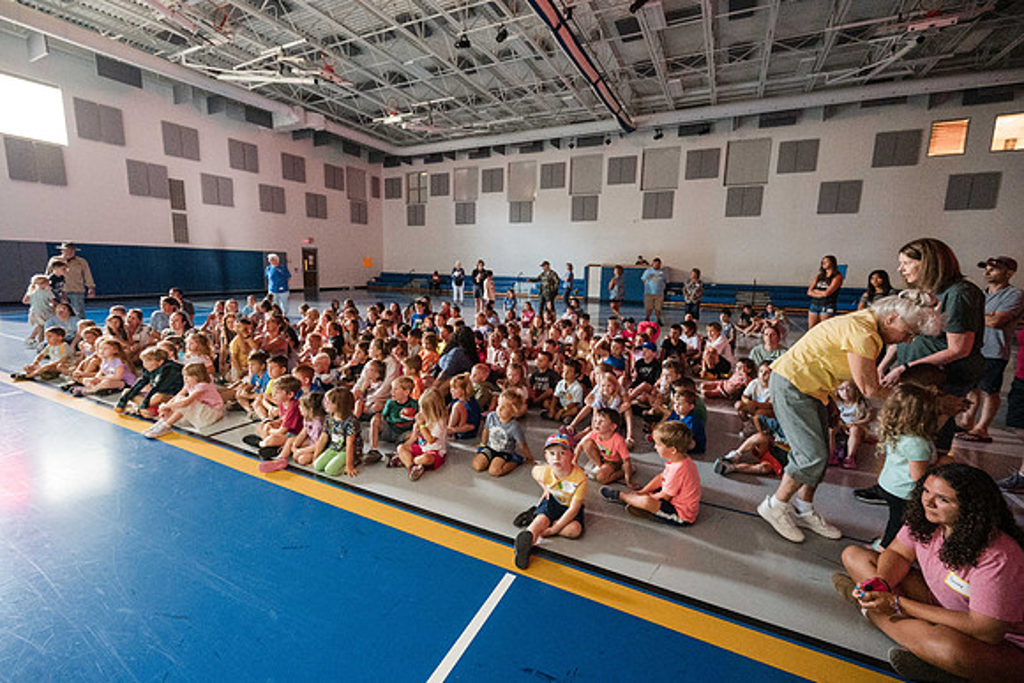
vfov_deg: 77.2
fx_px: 428
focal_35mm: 15
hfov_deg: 100.2
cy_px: 336
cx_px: 504
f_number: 4
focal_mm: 14
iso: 18000
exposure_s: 1/60
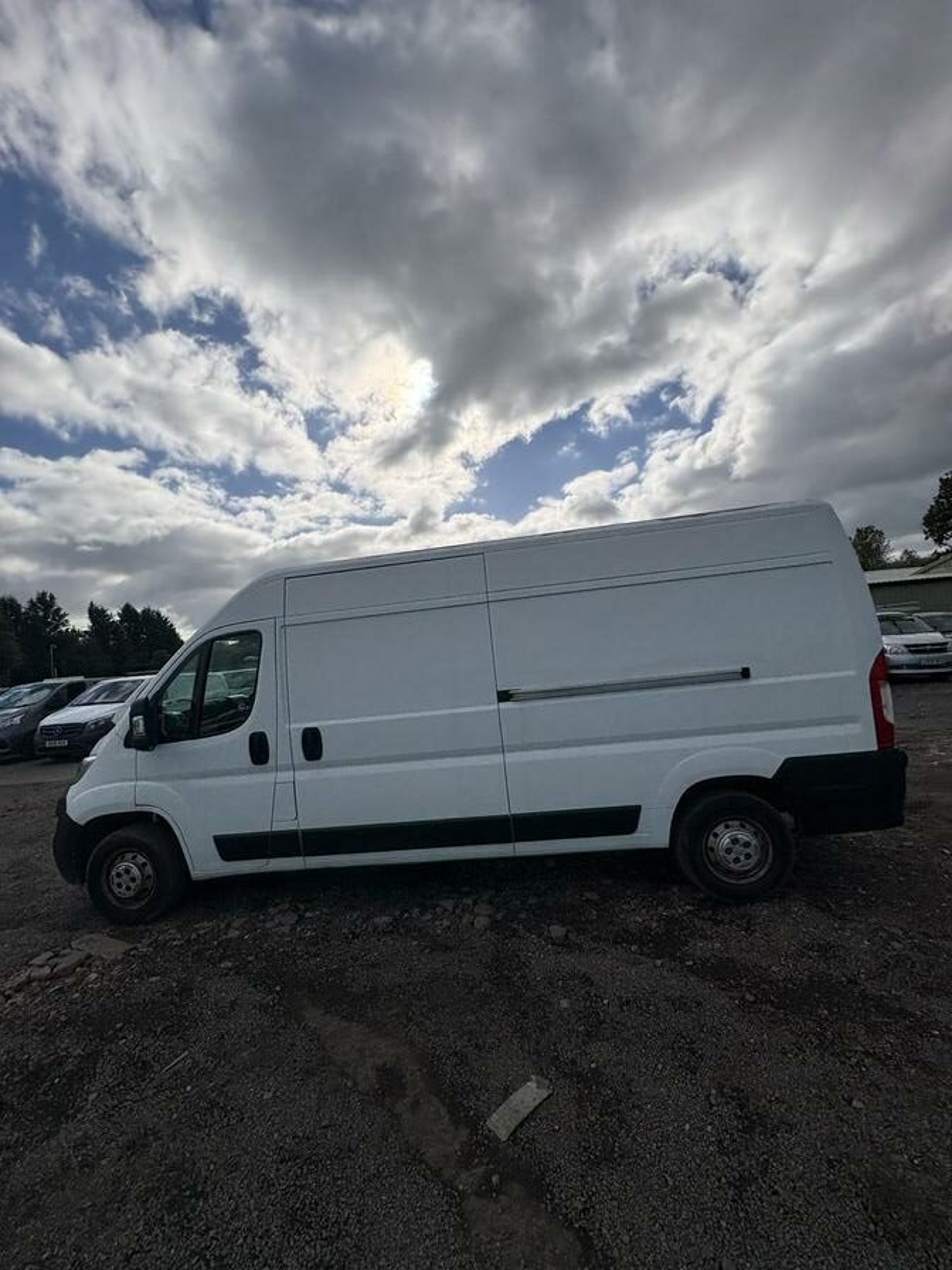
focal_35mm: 14
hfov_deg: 85.7
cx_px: 476
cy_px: 635
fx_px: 513
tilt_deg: +11.1
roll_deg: +9.1
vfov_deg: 102.1
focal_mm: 2.22
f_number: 2.2
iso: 50
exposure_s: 1/6135
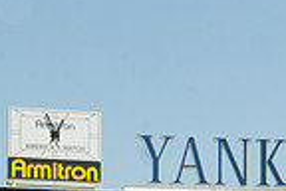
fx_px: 2208
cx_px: 592
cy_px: 340
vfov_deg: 4.9
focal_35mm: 278
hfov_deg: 7.1
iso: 320
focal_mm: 44
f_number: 10
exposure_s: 1/400
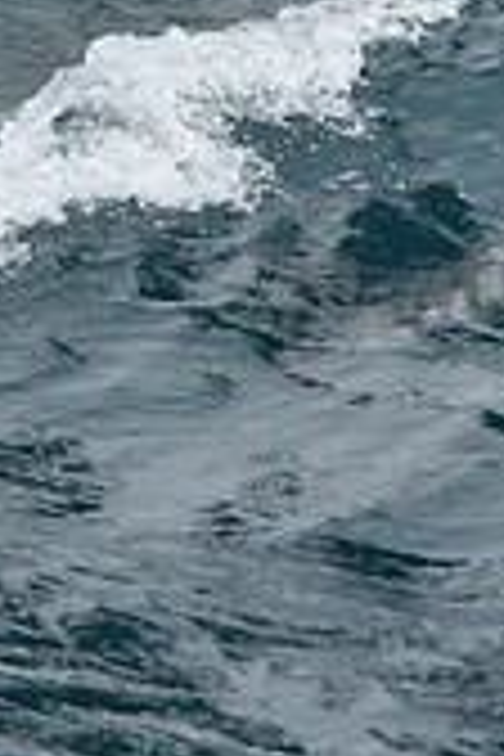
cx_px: 38
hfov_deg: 3.1
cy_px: -374
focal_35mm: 449
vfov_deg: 4.6
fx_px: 9428
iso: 250
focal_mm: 130
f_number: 9
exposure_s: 1/800
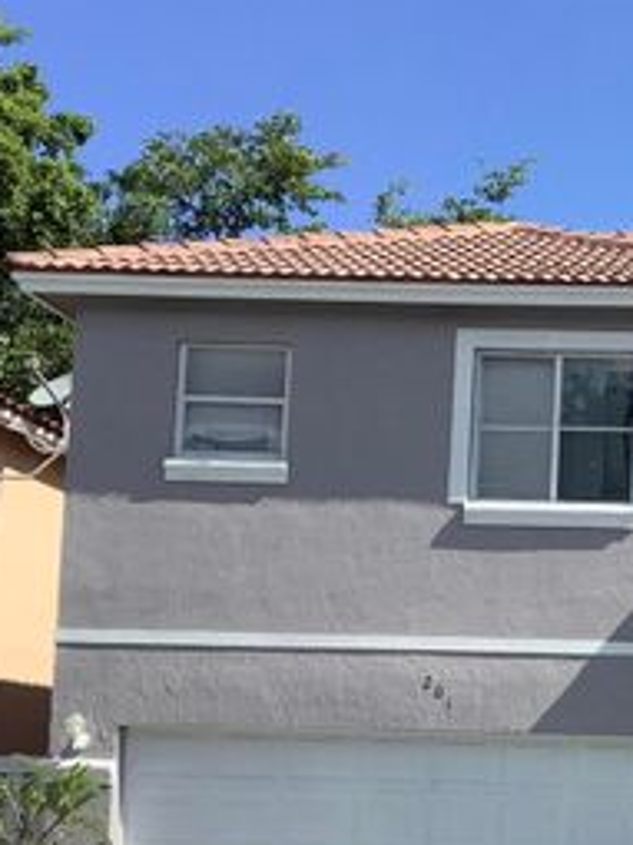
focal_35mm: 81
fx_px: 1977
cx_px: 756
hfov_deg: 17.4
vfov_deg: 23.9
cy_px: 608
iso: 25
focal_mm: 3.3
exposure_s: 1/1294
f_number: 2.4
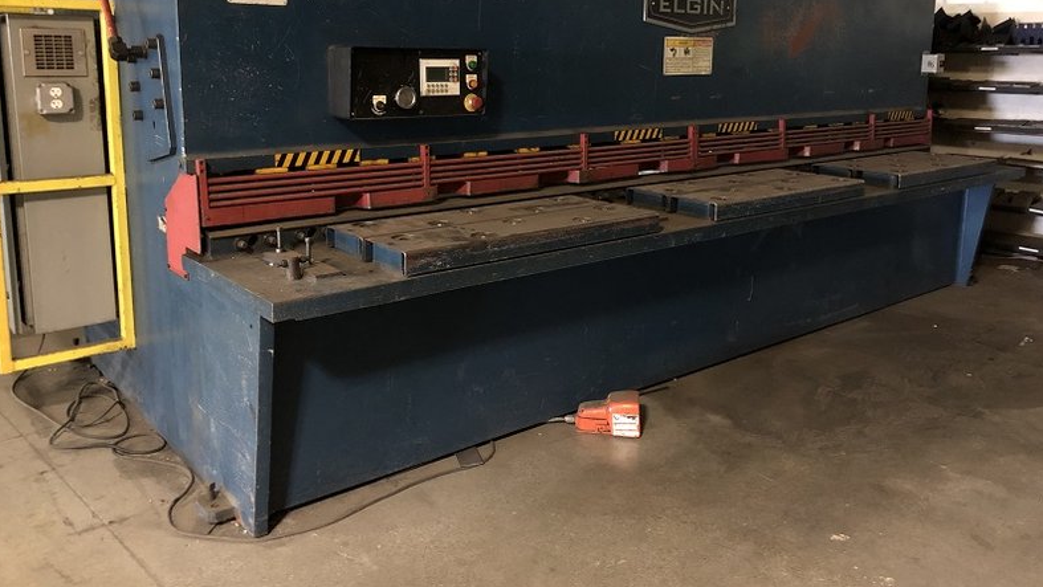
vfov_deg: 37.4
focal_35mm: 31
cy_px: 201
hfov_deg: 62.6
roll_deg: -0.3
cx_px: 517
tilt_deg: -9.7
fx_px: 857
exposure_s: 1/4
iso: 160
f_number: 1.8
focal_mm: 4
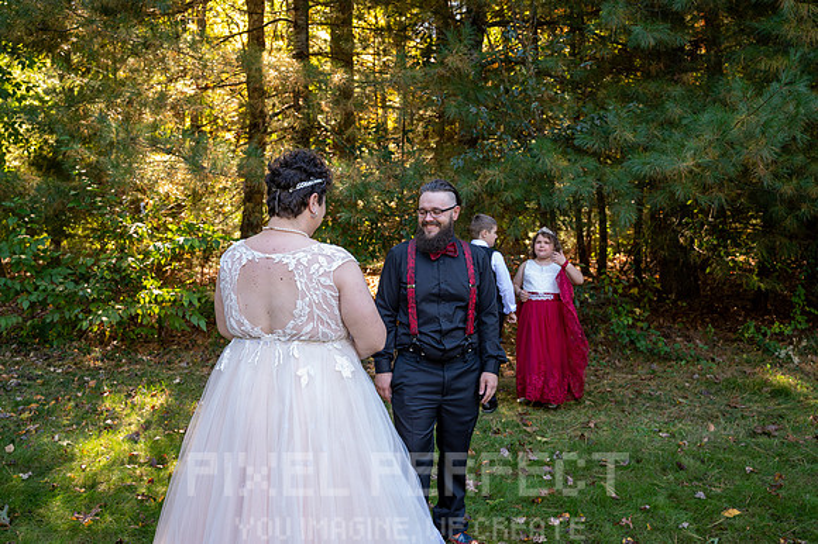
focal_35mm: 36
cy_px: 272
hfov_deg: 53.2
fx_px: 818
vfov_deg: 36.8
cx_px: 409
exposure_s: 1/200
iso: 900
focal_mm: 36
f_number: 4.5
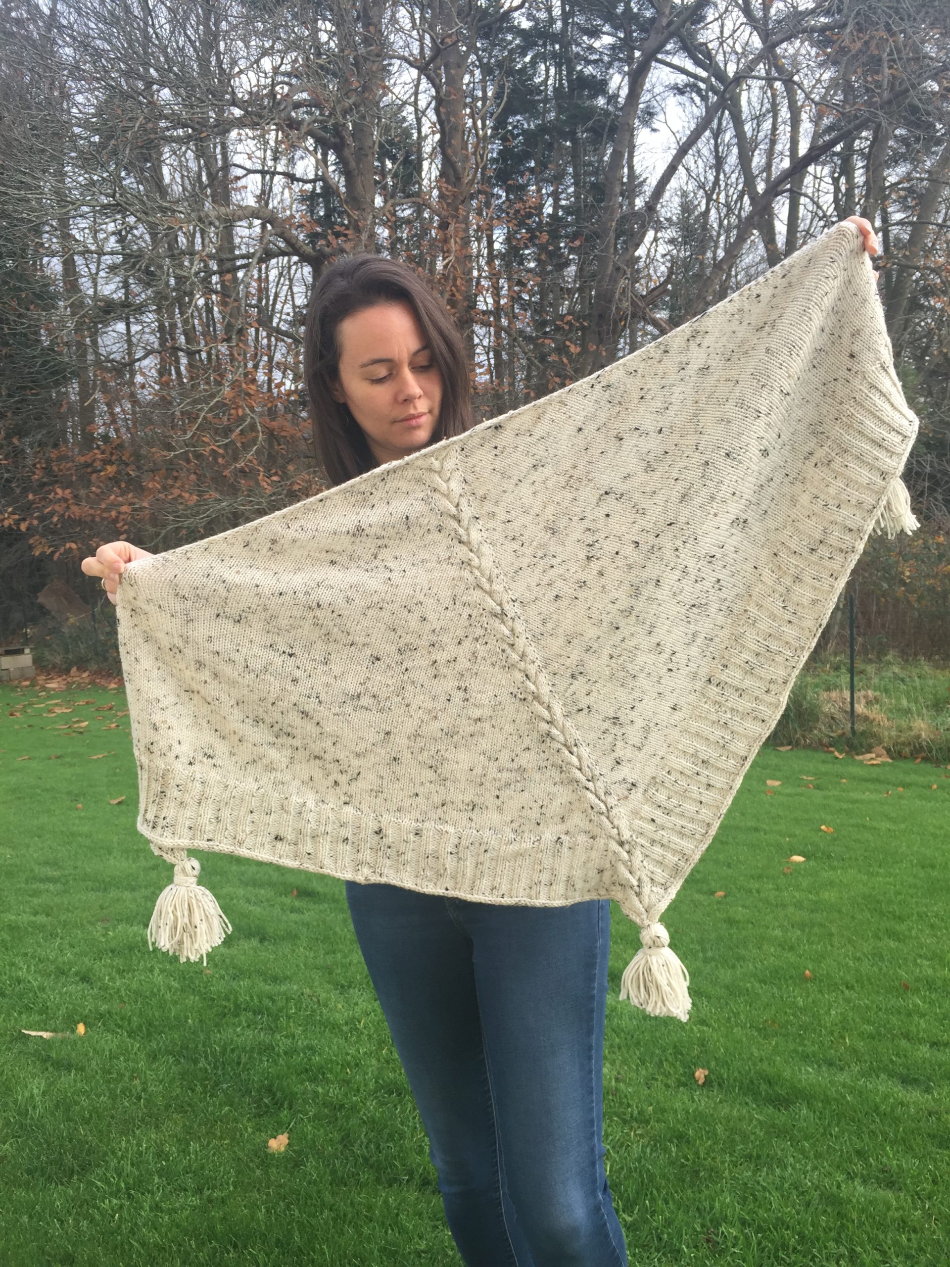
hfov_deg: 48.2
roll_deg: +4.0
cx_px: 475
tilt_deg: -7.0
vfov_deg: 61.7
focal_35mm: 29
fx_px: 1061
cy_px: 634
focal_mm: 4.15
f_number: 2.2
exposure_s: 1/141
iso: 32
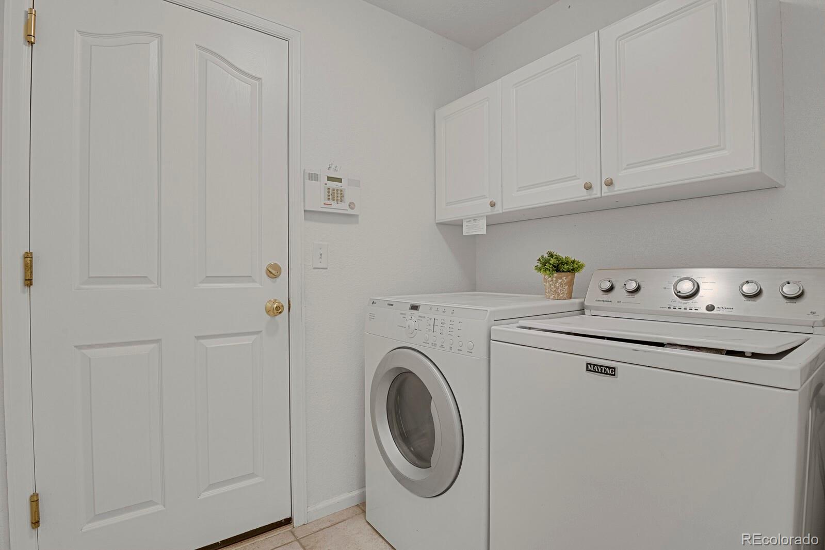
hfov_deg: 93.3
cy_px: 275
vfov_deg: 70.4
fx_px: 390
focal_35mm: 17
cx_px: 412
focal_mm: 17
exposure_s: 4
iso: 250
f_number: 8
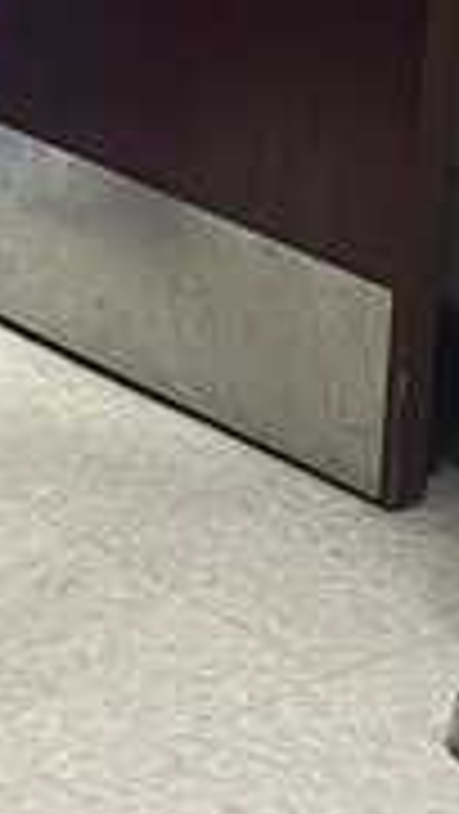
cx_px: -112
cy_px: -301
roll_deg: -3.7
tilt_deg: -12.7
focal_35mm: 160
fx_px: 3457
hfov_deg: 7.5
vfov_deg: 12.9
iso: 200
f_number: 1.6
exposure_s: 1/60
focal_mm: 5.1
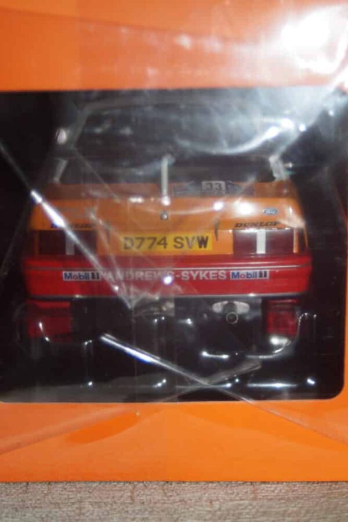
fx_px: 1087
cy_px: 261
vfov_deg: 27.0
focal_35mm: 75
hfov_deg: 18.2
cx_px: 174
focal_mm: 50
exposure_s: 1/60
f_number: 4.5
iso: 125
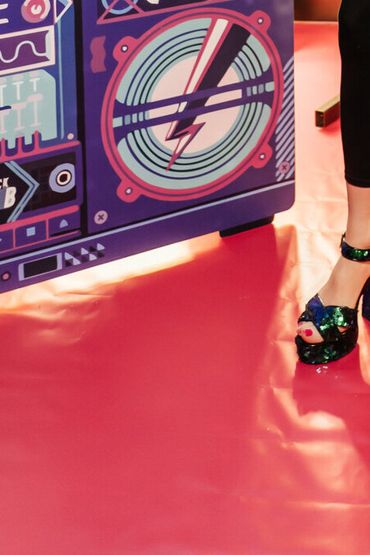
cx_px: 484
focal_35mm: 75
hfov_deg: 17.1
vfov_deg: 23.7
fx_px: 1157
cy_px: -173
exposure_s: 1/125
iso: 640
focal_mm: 28
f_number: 2.5
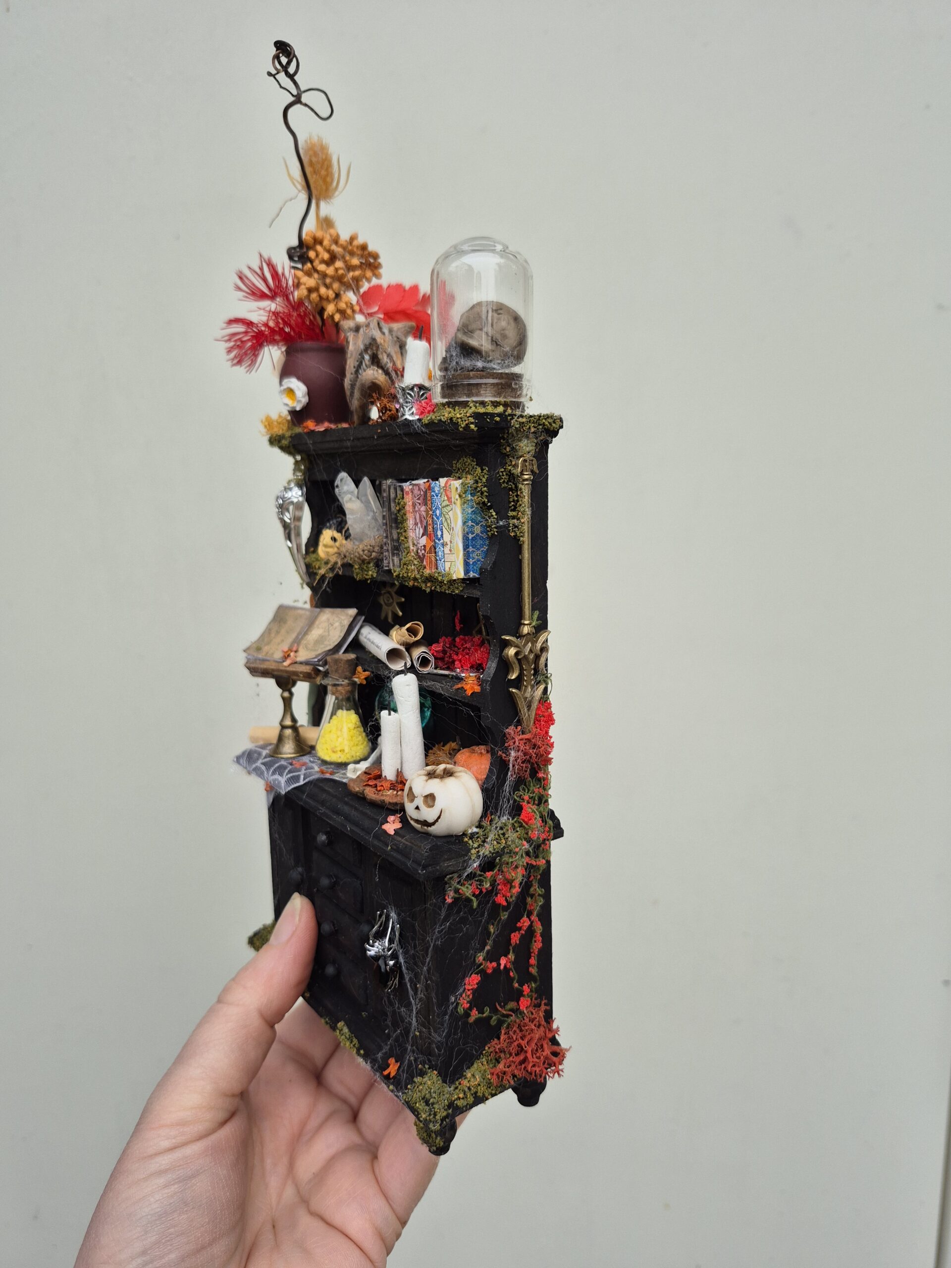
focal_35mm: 23
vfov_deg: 73.9
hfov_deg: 58.9
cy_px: 634
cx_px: 476
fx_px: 843
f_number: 1.8
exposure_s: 1/180
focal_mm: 5.4
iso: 80
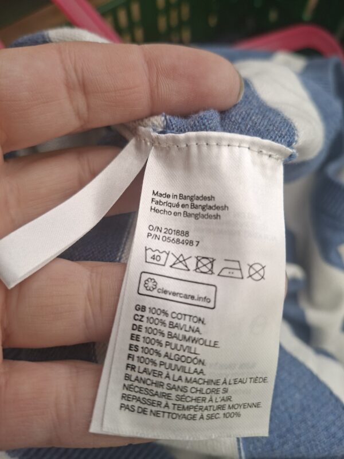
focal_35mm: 23
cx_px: 172
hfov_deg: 58.9
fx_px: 305
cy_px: 230
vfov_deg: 73.9
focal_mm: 5.54
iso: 50
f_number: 1.8
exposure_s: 1/120
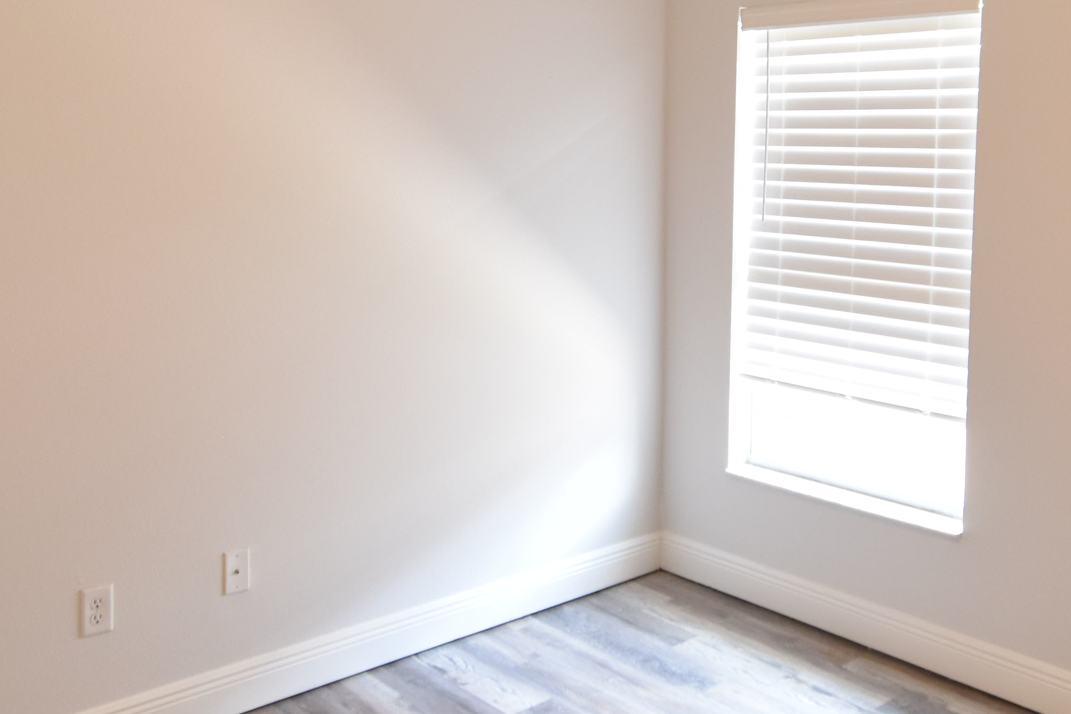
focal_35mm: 38
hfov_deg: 50.5
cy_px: 228
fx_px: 1130
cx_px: 621
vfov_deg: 34.7
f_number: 3.5
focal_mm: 10
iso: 800
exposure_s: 1/20
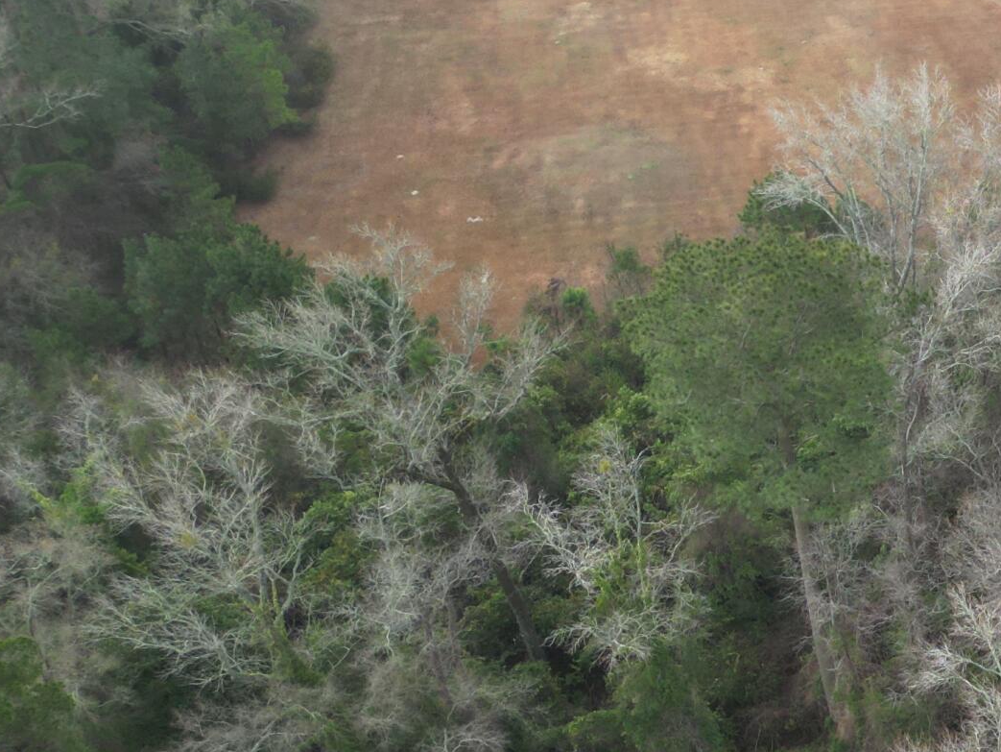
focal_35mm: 69
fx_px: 1996
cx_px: 1353
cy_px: 420
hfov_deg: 24.1
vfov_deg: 21.3
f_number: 1.7
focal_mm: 6.72
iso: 100
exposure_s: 1/350
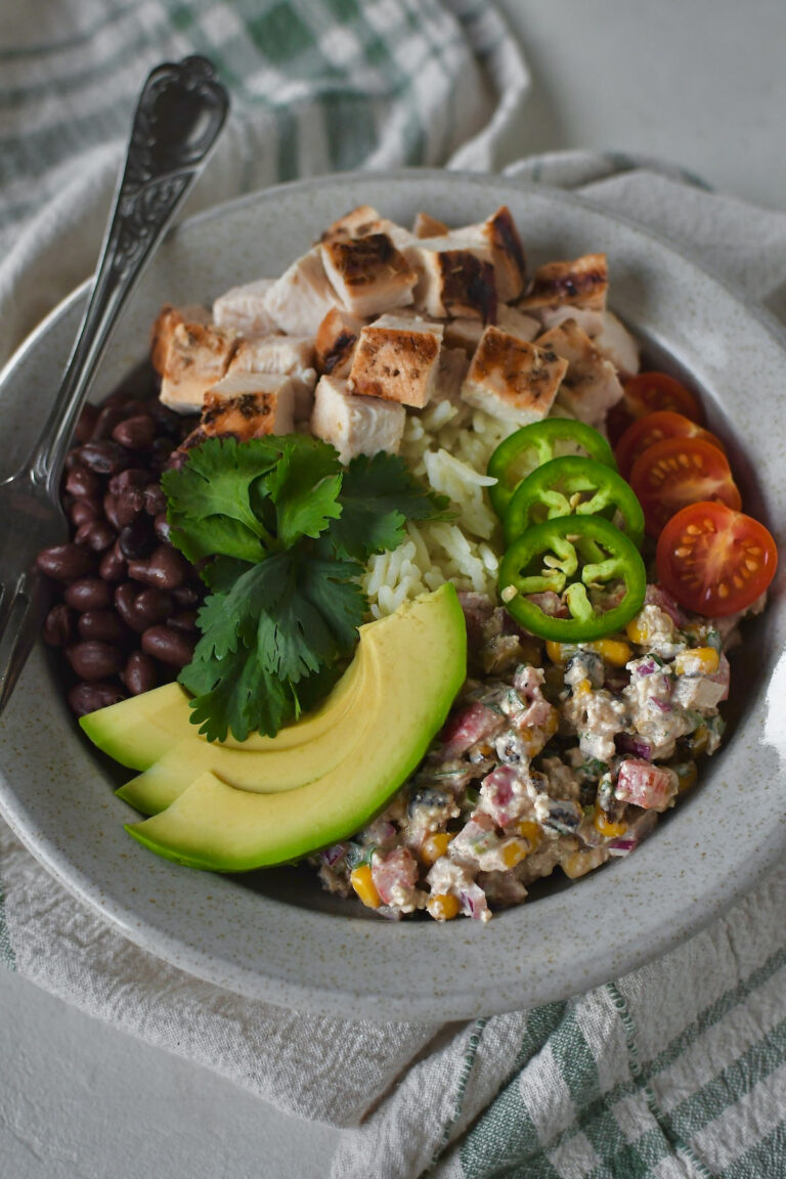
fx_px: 1703
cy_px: 590
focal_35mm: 52
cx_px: 393
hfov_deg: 26.0
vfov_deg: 38.2
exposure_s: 1/160
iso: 800
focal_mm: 35
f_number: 4
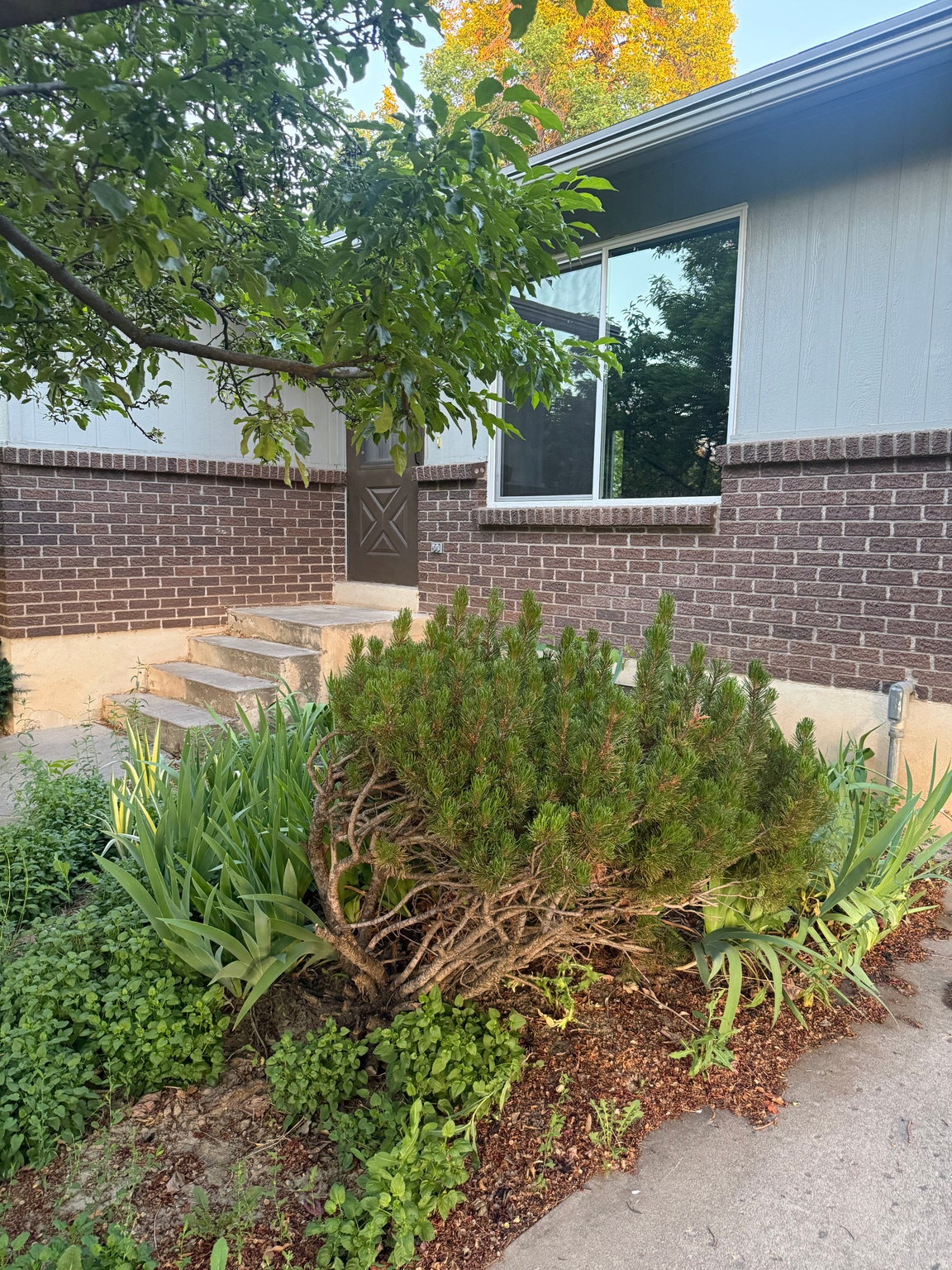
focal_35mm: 24
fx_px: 880
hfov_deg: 56.8
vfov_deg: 71.6
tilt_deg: -7.5
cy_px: 635
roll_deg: -0.9
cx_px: 476
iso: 500
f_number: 1.78
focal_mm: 6.76
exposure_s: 1/60
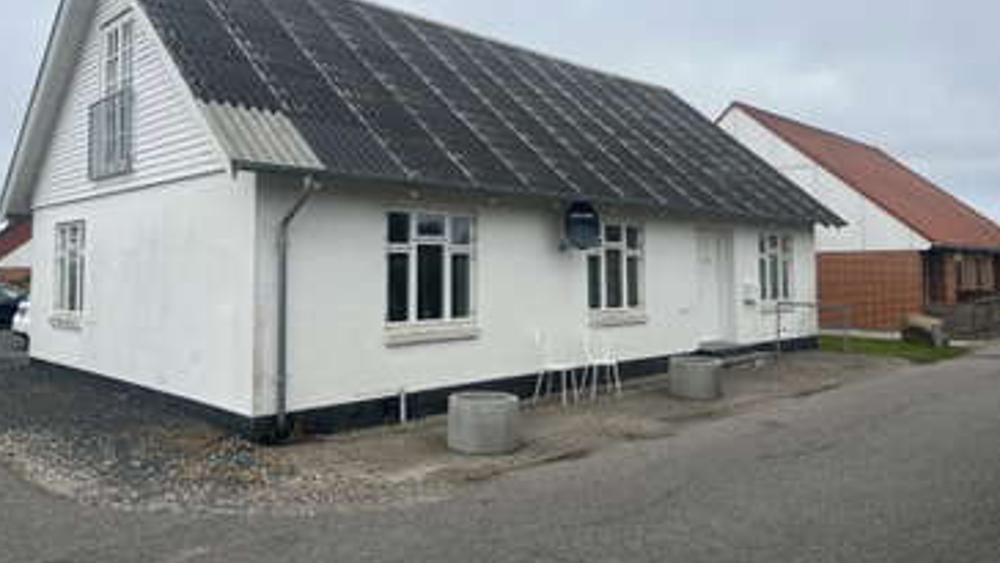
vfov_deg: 40.1
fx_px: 769
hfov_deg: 66.1
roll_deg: +1.1
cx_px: 499
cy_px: 228
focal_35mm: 29
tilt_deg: +4.1
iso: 50
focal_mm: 5.7
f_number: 1.5
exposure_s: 1/2994
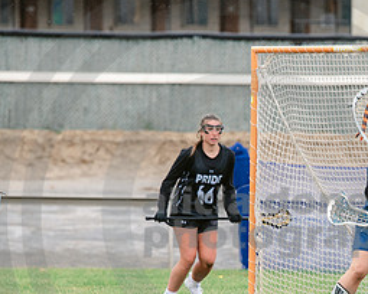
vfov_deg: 3.1
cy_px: 271
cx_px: 325
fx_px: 5424
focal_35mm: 498
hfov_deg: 3.9
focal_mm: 195
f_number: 4
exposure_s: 1/1000
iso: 400
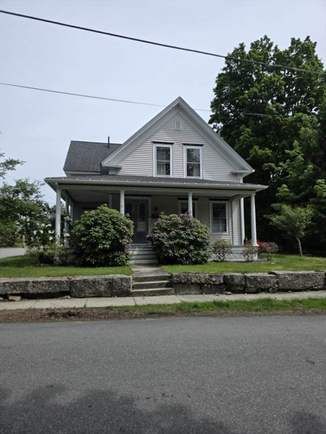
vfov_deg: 73.9
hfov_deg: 58.9
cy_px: 217
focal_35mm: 23
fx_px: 289
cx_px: 163
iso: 80
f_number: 1.7
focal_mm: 6.3
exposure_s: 1/7061
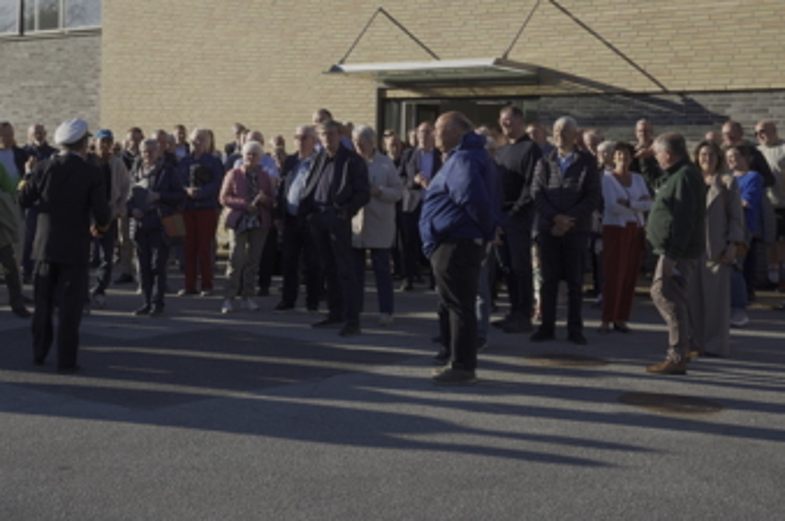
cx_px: 245
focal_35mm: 57
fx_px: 1248
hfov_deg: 34.5
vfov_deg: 23.5
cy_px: 211
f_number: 22
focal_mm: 38.9
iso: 200
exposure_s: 1/40
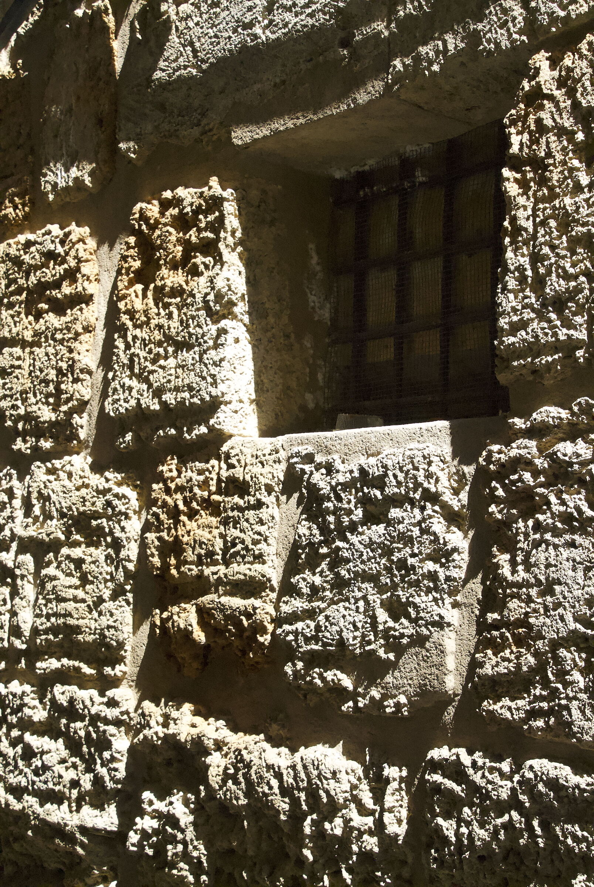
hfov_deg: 20.7
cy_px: 444
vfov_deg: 30.5
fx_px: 1628
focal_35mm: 66
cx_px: 297
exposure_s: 1/400
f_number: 10
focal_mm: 44
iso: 1600
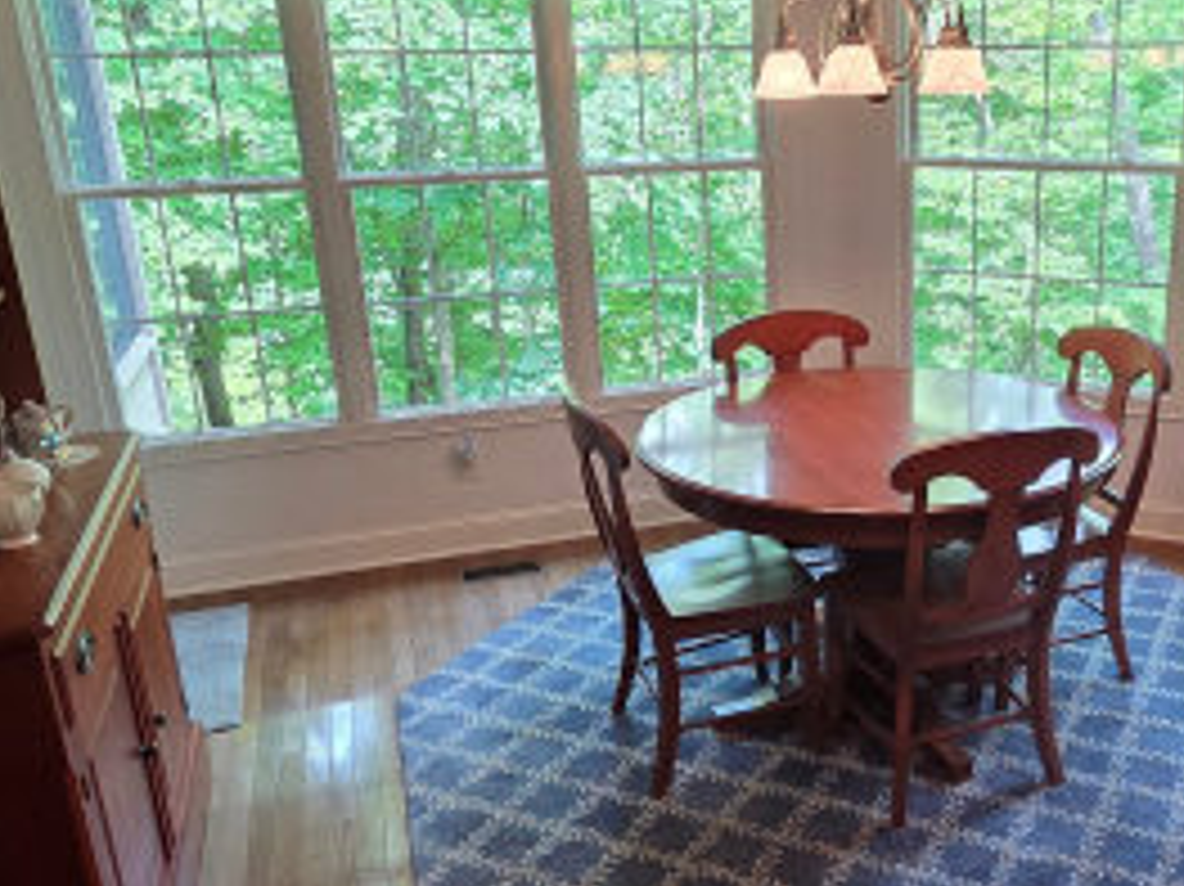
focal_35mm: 33
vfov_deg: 42.9
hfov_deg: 53.5
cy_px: 468
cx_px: 849
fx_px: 1128
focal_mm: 2.2
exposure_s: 1/120
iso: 250
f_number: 2.2
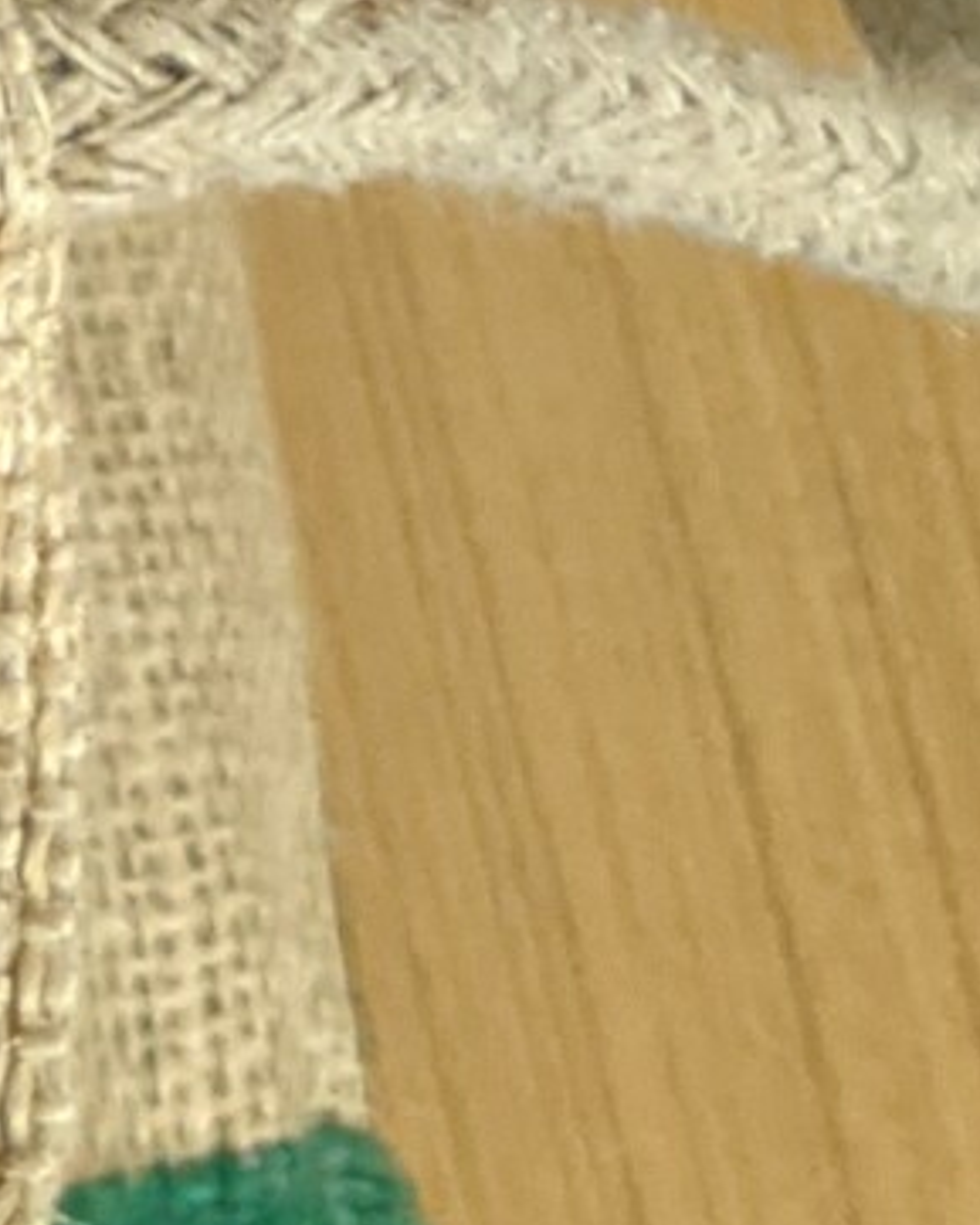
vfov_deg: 8.9
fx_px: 6777
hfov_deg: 7.9
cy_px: -2141
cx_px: -1061
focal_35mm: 187
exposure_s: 1/49.9
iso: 1003
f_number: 1.73
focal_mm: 4.38
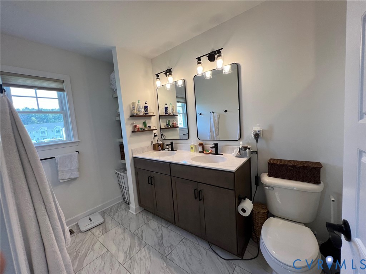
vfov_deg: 89.9
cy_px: 137
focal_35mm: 13
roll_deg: +4.6
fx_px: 137
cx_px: 183
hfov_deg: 106.2
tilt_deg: -5.0
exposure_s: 1/120
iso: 80
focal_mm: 1.57
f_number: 1.8
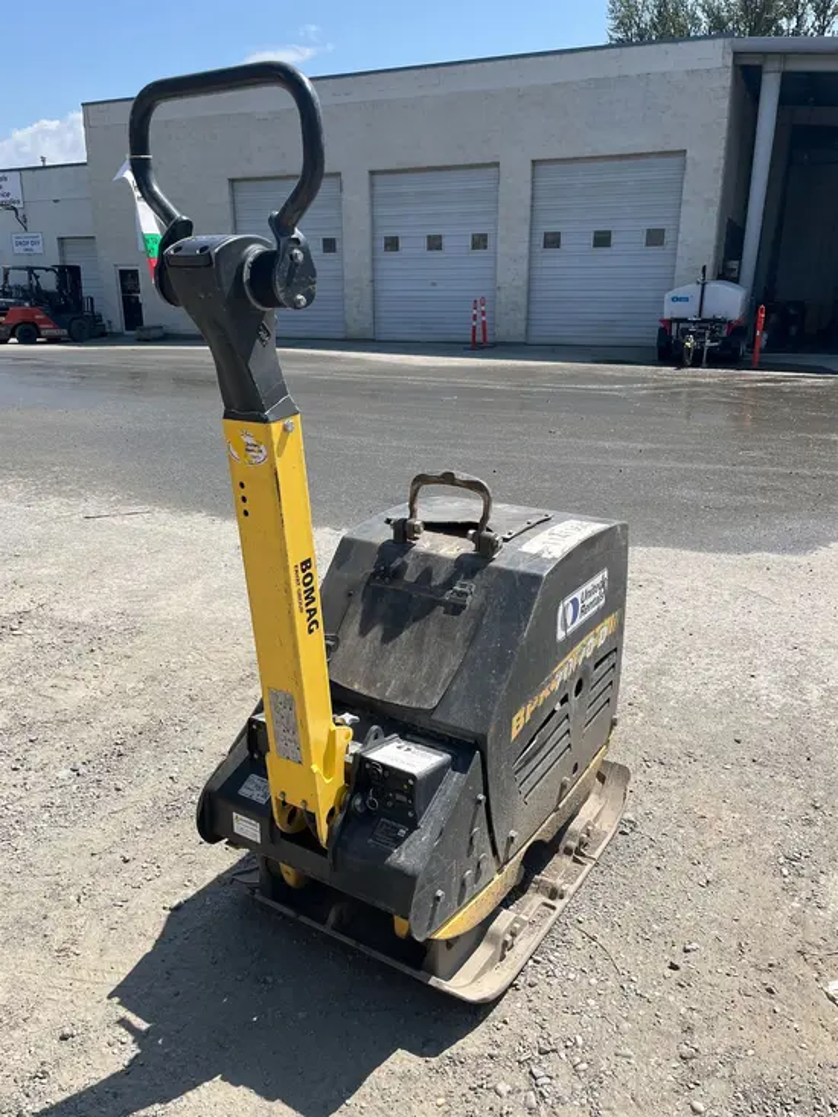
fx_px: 839
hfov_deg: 53.1
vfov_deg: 67.3
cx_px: 419
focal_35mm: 26
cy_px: 558
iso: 50
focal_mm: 5.1
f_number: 1.6
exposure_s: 1/3049
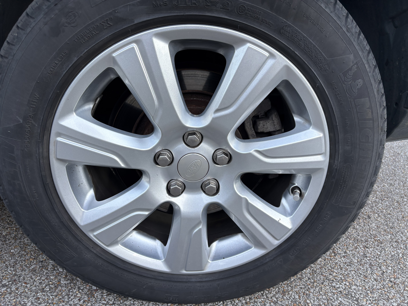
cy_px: 153
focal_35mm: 26
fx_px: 306
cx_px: 204
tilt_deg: -24.8
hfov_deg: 67.3
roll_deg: -4.4
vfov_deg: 53.1
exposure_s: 1/223
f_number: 1.6
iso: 50
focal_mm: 5.96
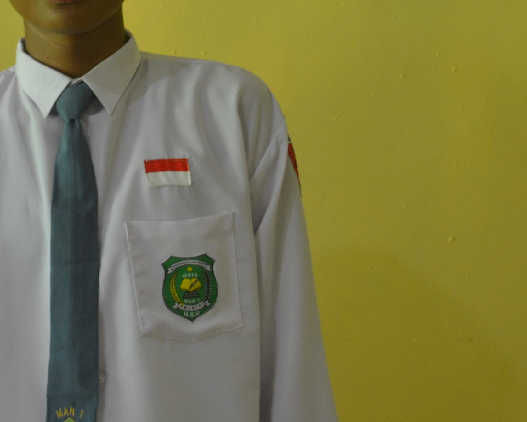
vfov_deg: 16.3
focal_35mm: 93
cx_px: 91
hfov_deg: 20.3
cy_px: 24
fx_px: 1450
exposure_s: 1/80
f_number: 4.5
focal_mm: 24
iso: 400
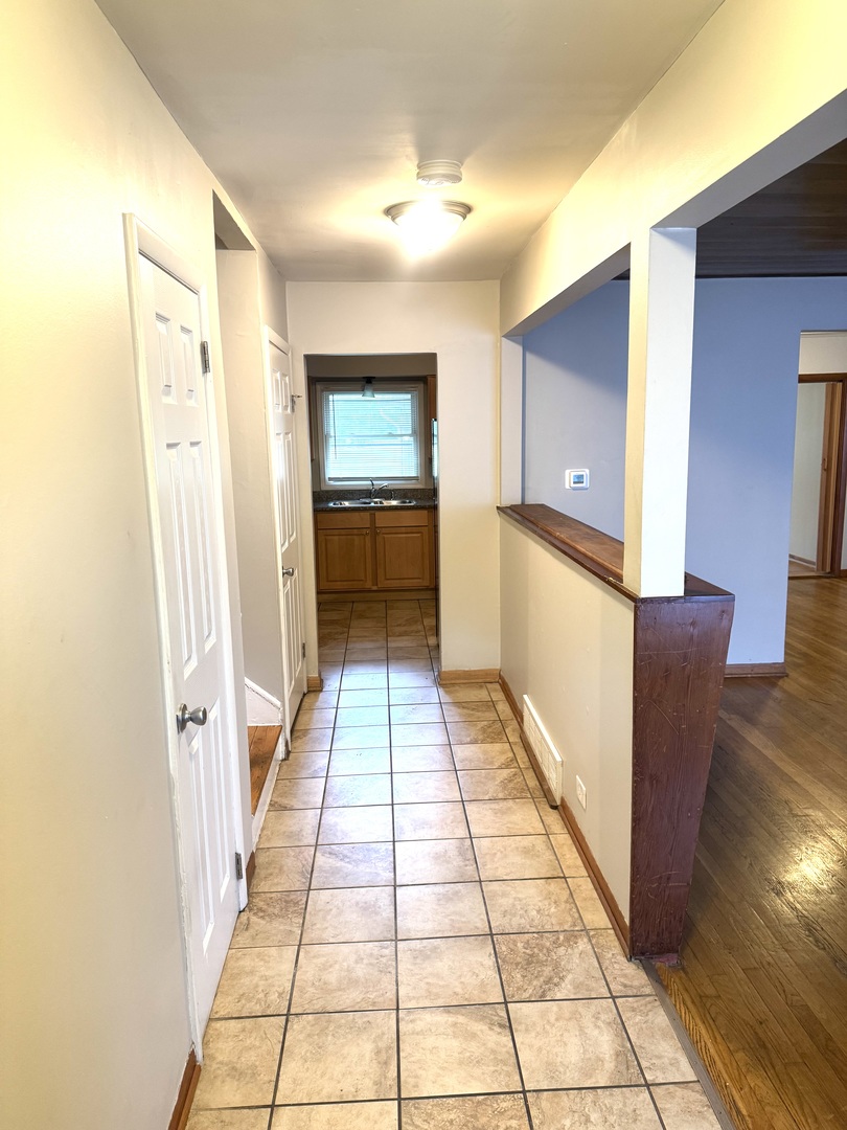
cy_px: 565
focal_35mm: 24
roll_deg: +1.2
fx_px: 783
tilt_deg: -8.9
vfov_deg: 71.6
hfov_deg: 56.8
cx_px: 424
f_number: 1.78
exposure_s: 1/60
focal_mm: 6.76
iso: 200
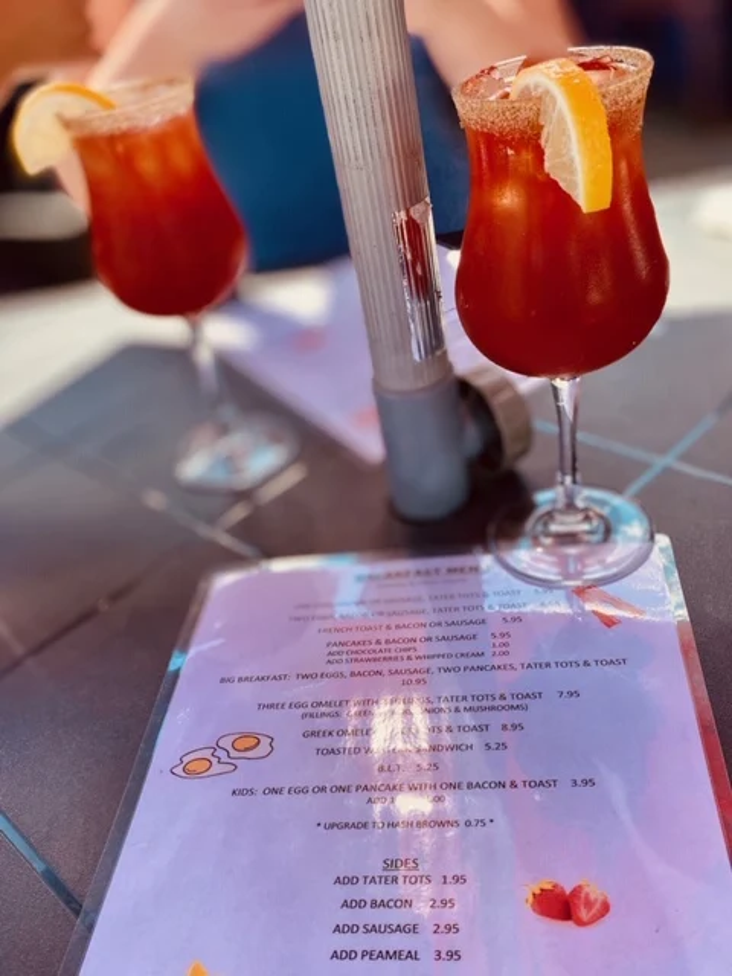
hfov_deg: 53.1
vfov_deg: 67.3
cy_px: 488
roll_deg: +3.2
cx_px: 366
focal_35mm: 26
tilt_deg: -36.2
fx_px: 733
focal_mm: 4.25
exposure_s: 1/666
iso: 32
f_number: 1.8
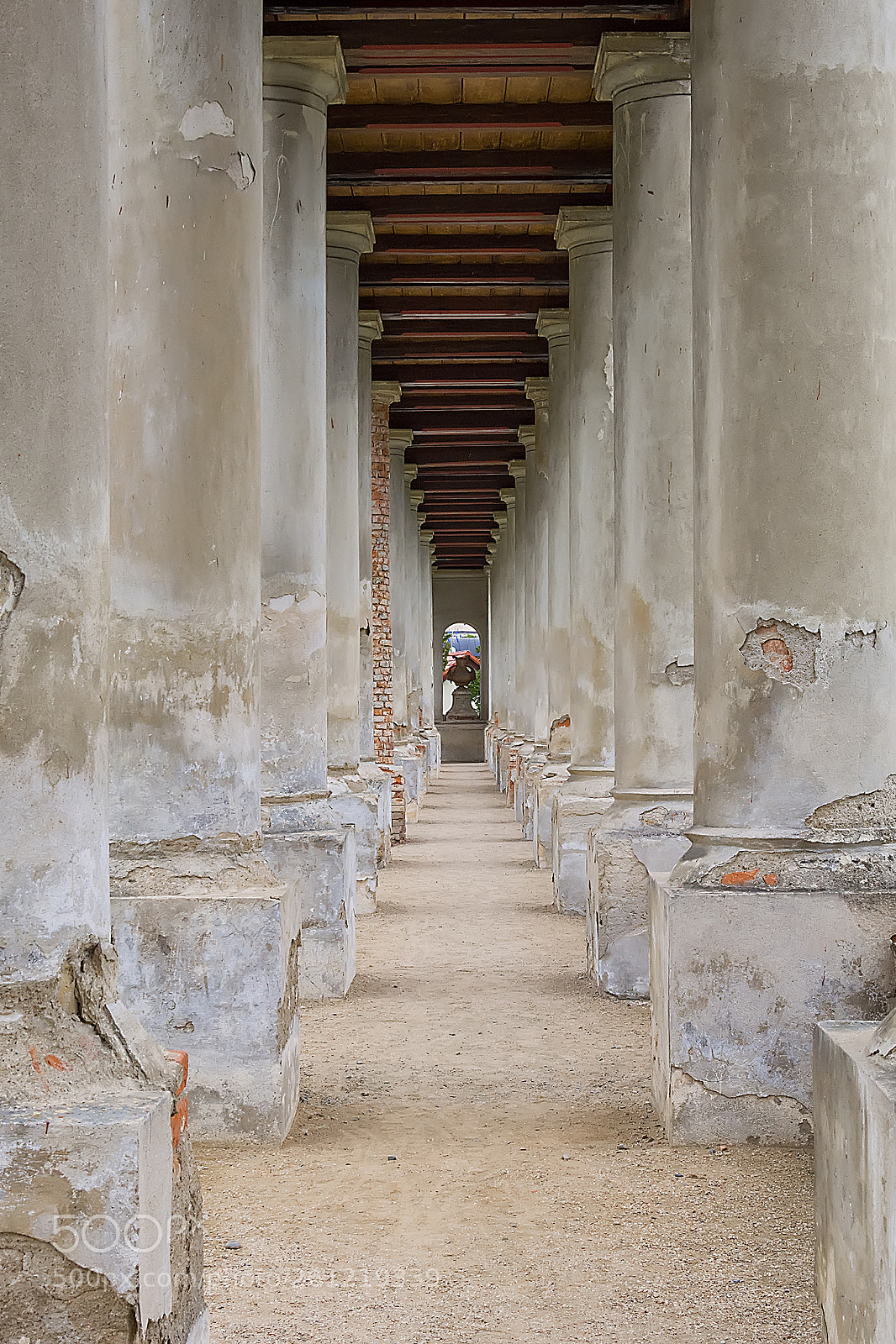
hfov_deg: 28.1
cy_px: 672
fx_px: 1793
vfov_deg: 41.1
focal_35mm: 48
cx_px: 448
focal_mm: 32
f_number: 11
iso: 800
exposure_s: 1/320
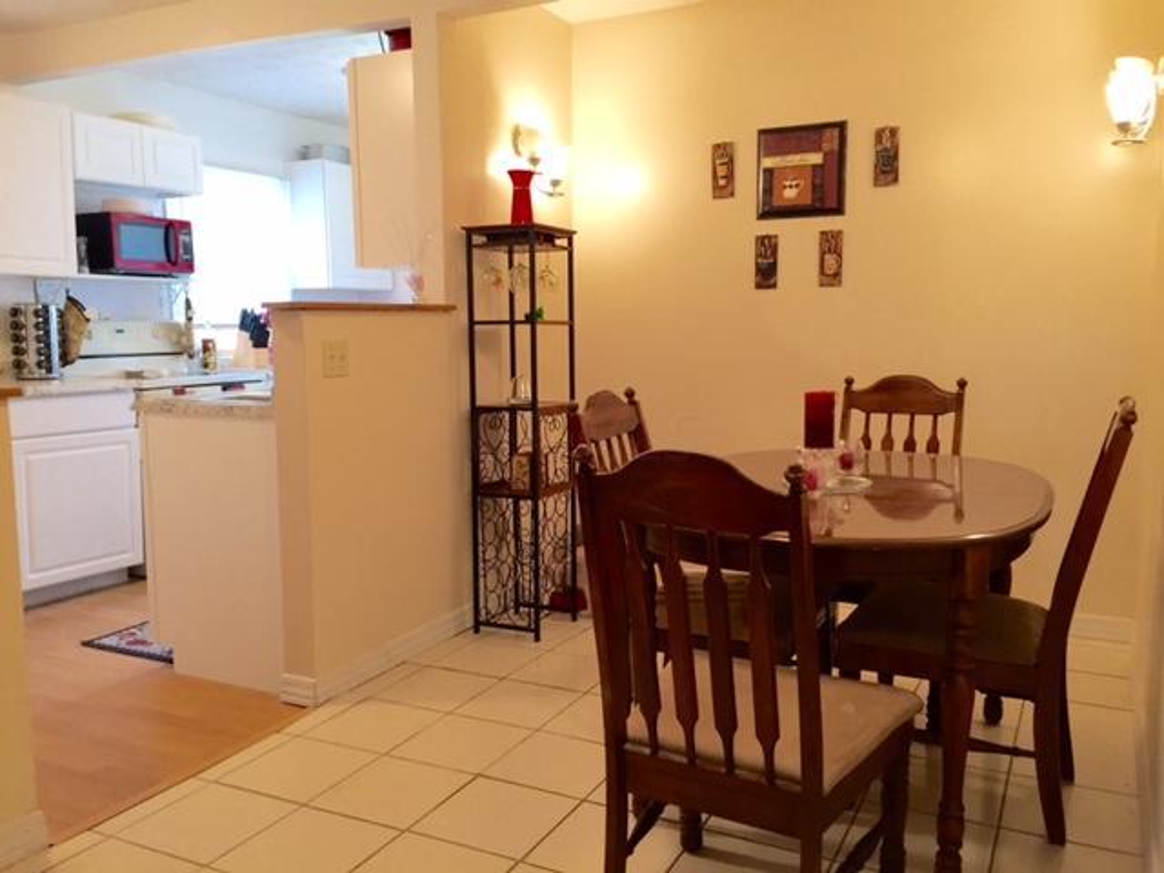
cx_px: 582
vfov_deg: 48.2
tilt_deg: -6.3
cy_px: 436
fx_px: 975
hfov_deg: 61.7
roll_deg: -0.3
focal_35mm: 29
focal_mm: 4.15
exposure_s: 1/30
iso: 100
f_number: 2.2
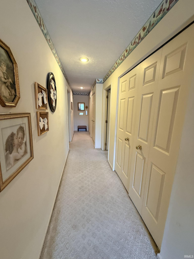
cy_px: 130
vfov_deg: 102.1
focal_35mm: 14
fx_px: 105
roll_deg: -1.5
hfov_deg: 85.7
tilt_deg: -10.4
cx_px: 97
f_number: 2.2
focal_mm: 2.22
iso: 400
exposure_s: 1/60
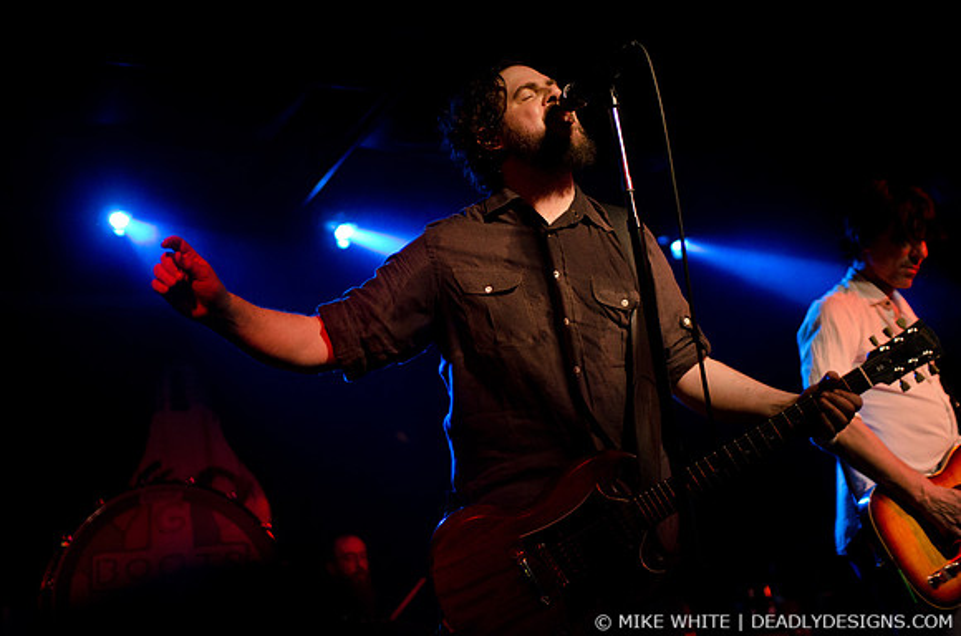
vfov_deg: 29.7
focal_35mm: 45
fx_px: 1199
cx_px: 480
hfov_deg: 43.7
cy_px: 318
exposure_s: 1/160
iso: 1600
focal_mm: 30
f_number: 1.8
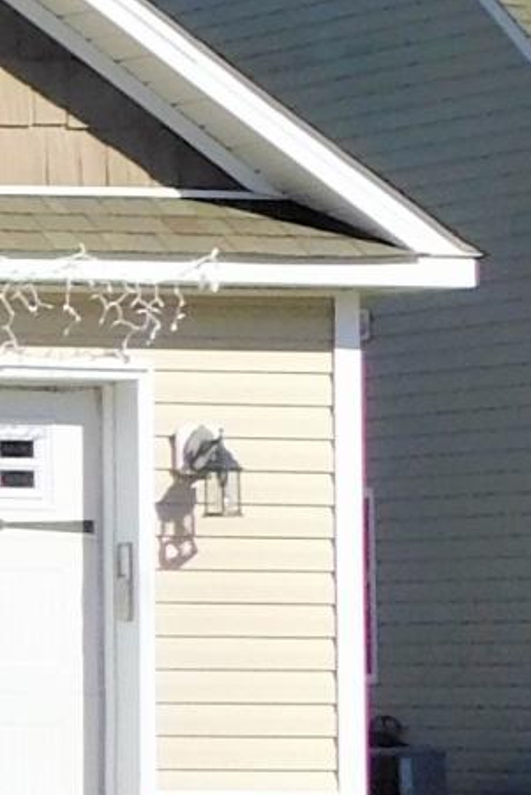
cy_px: 316
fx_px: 5504
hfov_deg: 4.9
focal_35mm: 249
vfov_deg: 8.3
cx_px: -1701
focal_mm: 6.3
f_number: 7
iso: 125
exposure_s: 1/640
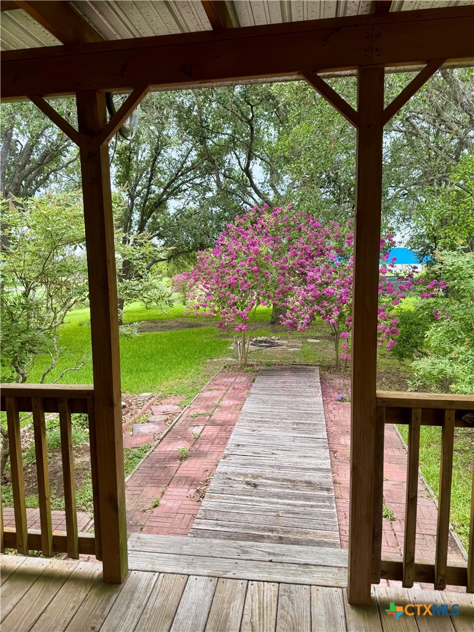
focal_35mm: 24
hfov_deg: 56.8
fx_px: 438
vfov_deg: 71.6
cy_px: 316
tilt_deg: -7.3
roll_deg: +2.0
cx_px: 237
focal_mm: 6.76
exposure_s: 1/562
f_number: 1.78
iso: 80
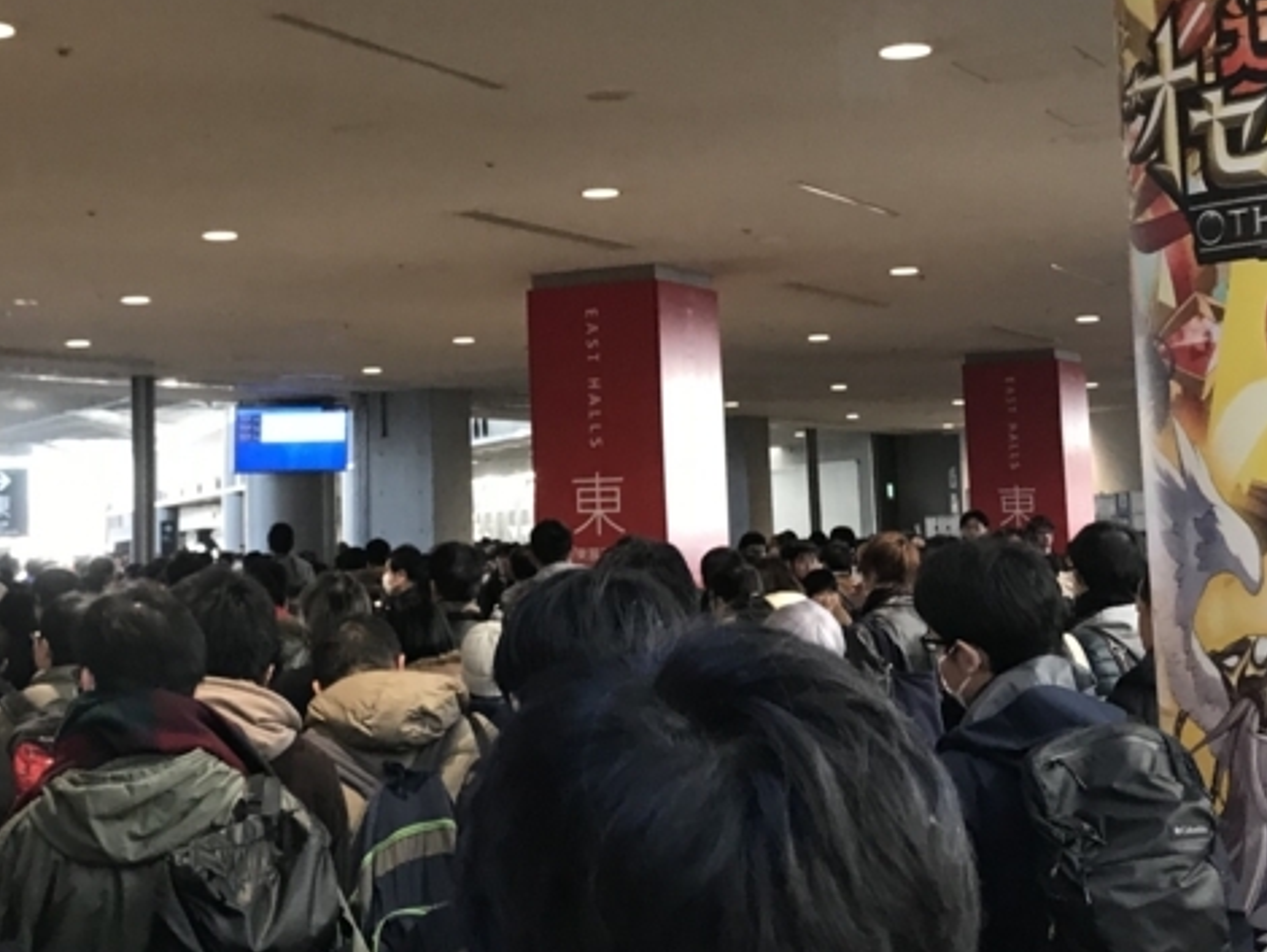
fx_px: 2234
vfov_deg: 23.9
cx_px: 431
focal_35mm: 61
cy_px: 270
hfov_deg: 31.4
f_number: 1.8
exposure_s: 1/30
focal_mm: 3.99
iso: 40
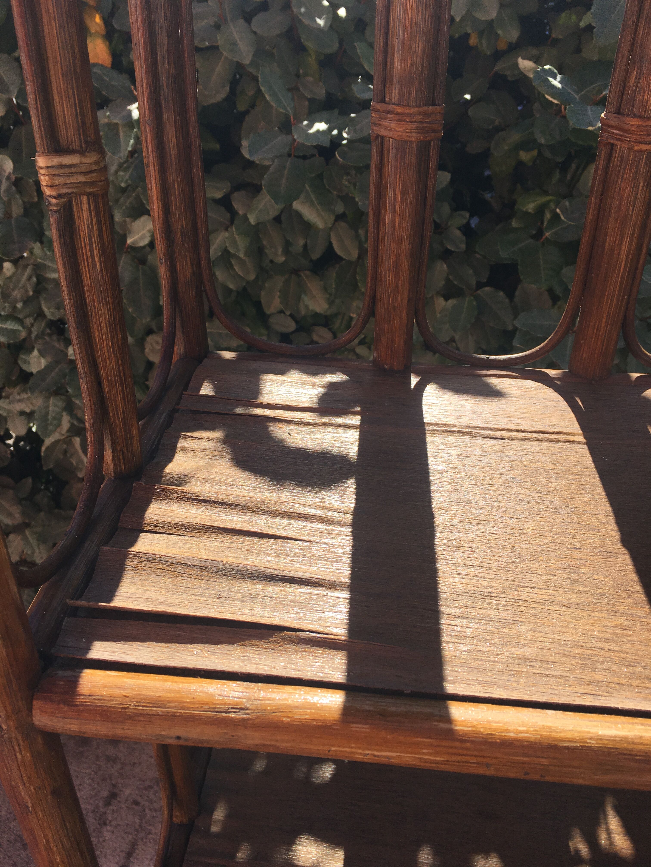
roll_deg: -0.6
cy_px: 434
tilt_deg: -33.4
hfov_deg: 48.2
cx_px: 326
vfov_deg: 61.7
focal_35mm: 29
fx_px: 727
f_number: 2.2
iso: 25
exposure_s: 1/1202
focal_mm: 4.15
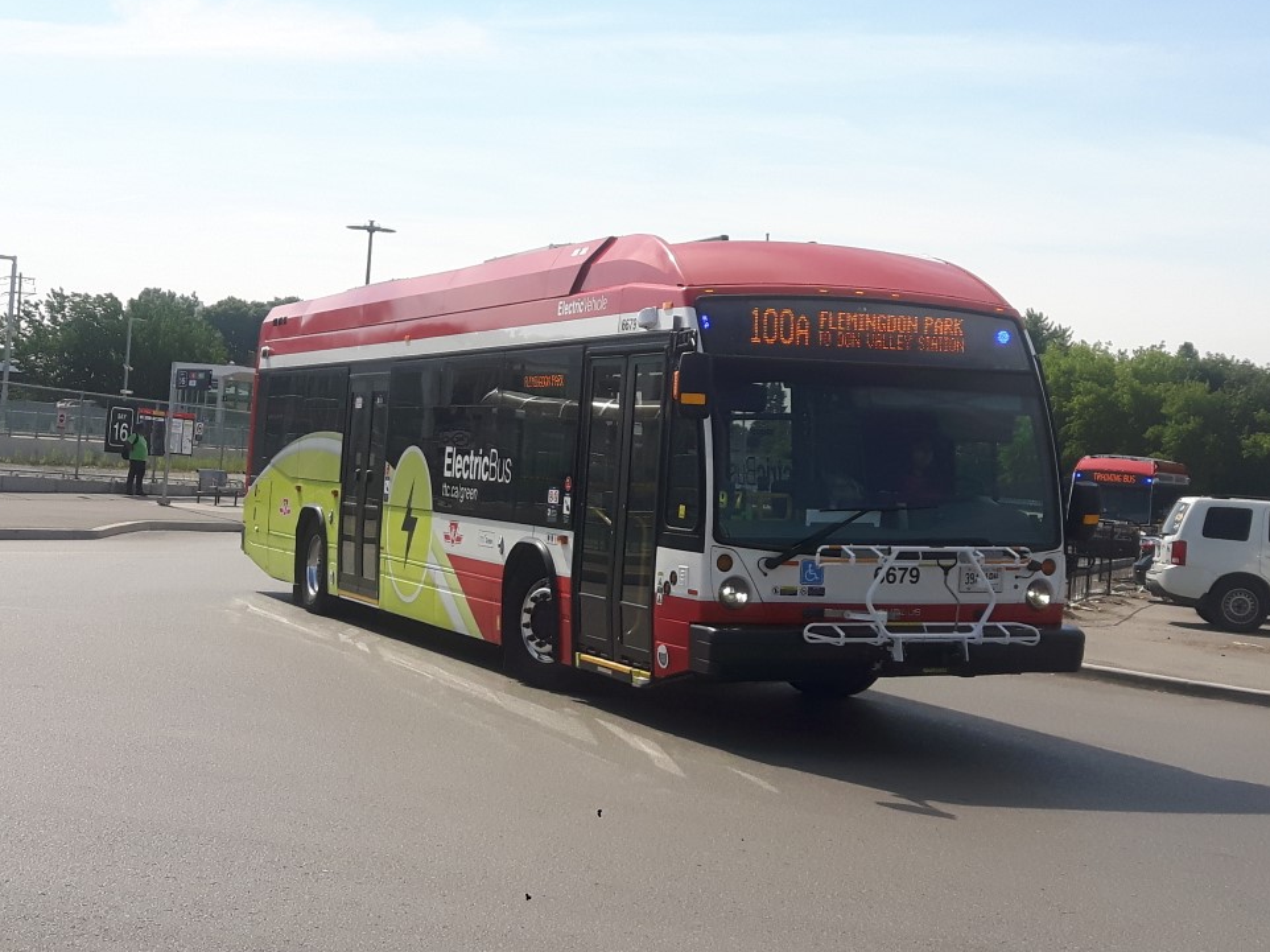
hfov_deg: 55.4
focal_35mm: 33
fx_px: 1210
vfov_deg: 42.9
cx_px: 634
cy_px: 456
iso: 40
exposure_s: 1/1333
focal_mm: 3.7
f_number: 1.9
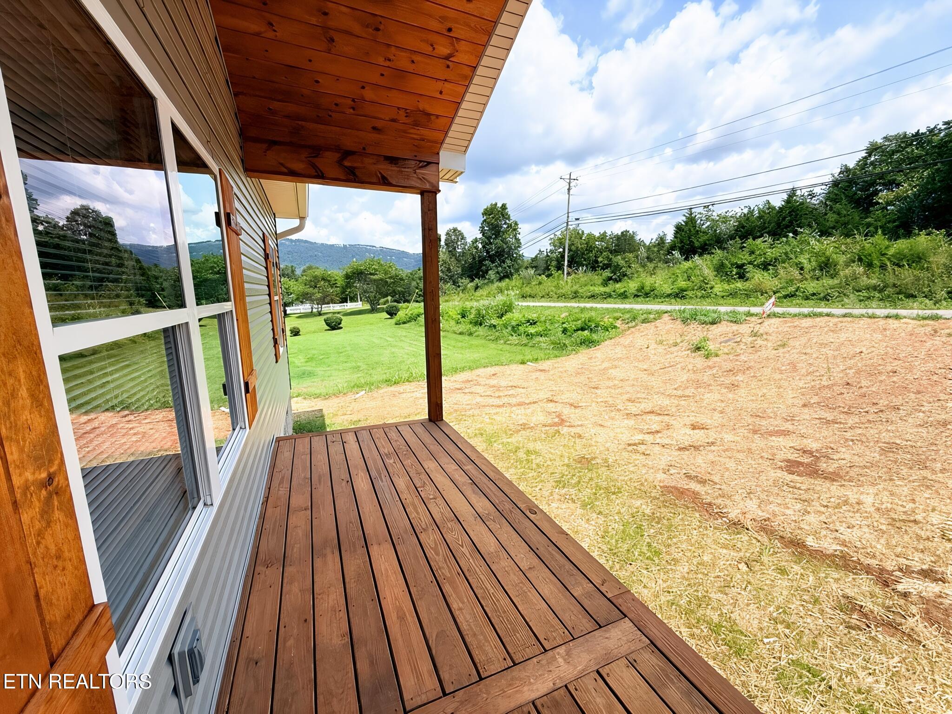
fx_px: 385
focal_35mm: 14
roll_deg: +0.3
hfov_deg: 102.1
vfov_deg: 85.7
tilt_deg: -9.4
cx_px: 476
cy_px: 357
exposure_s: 1/2092
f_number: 2.2
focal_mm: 2.22
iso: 50
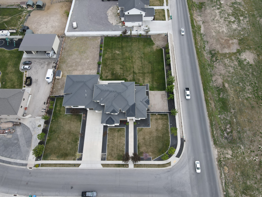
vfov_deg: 56.8
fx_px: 182
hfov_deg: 71.6
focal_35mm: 24
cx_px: 131
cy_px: 98
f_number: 2.8
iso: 100
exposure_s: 1/180
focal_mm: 4.5
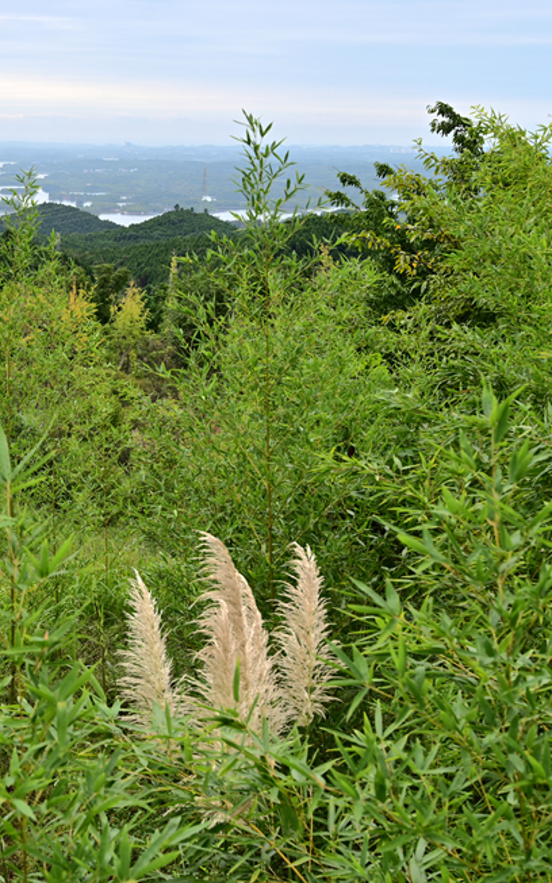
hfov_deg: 17.3
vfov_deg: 28.2
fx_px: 1758
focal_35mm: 73
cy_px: 419
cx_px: -30
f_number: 8
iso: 100
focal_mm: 39
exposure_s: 1/40
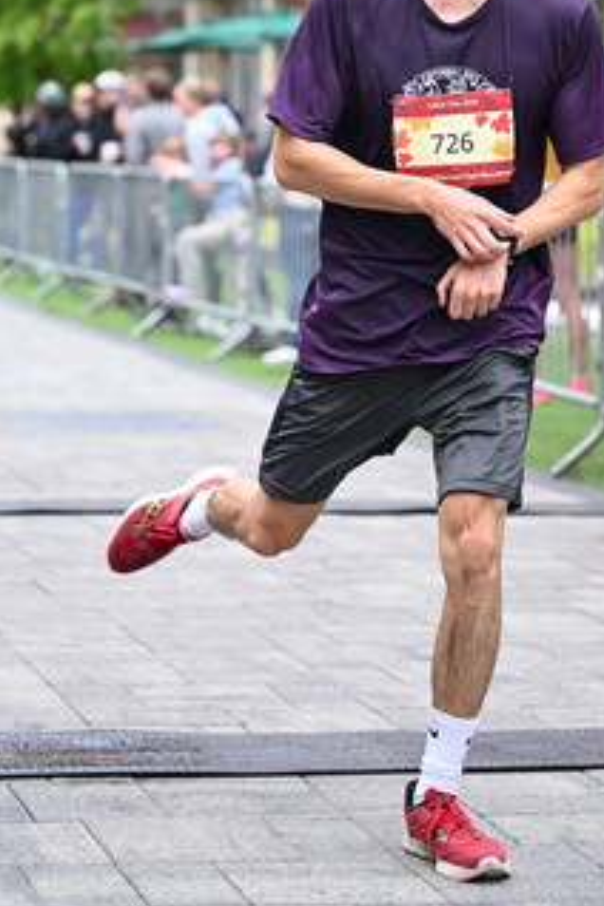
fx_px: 3045
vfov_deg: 16.8
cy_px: 191
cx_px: 286
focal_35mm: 121
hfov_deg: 11.3
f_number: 2.8
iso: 1250
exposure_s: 1/1600
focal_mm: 70
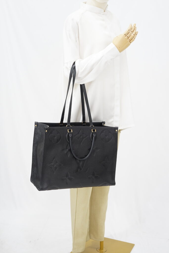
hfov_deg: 27.0
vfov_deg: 39.6
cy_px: 126
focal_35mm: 50
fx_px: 352
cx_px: 84
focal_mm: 50
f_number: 6.3
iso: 640
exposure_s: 1/6
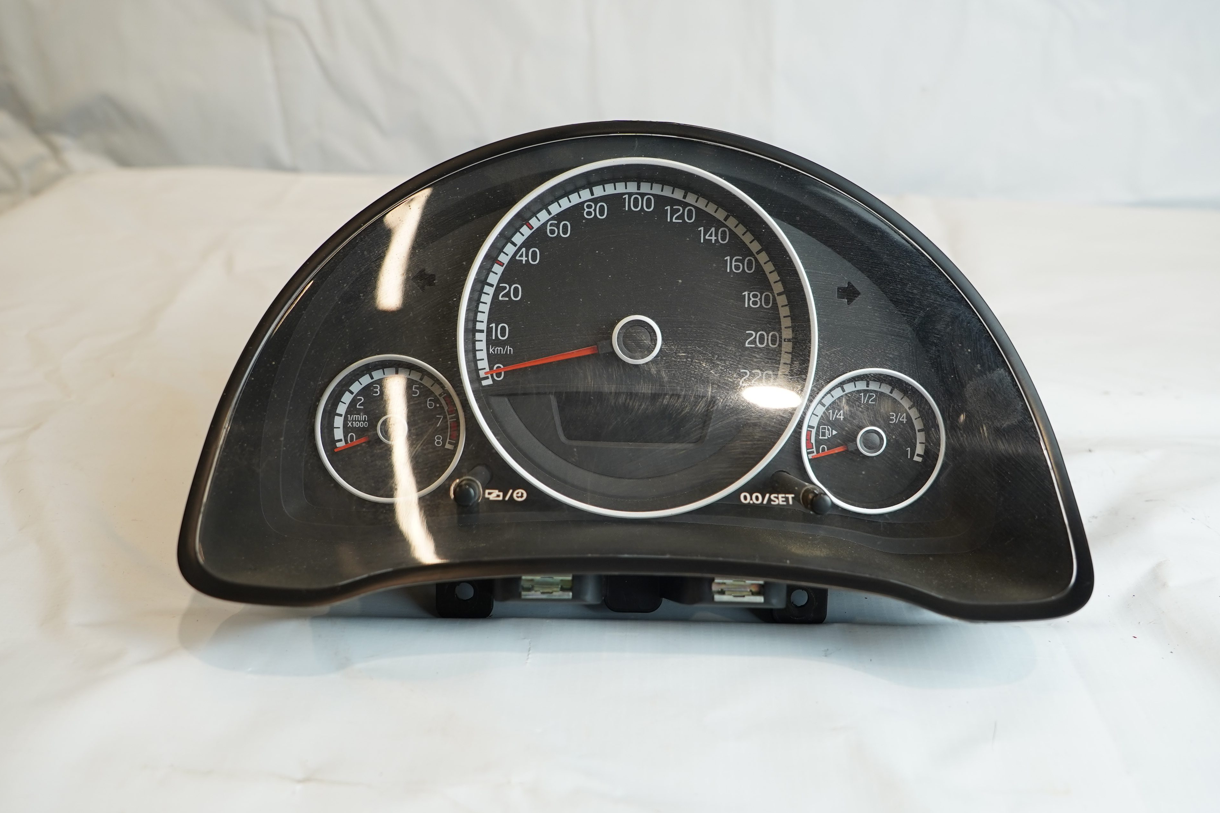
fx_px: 1084
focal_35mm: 32
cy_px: 404
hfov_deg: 58.7
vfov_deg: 41.1
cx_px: 612
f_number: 4
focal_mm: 21
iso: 250
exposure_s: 1/60
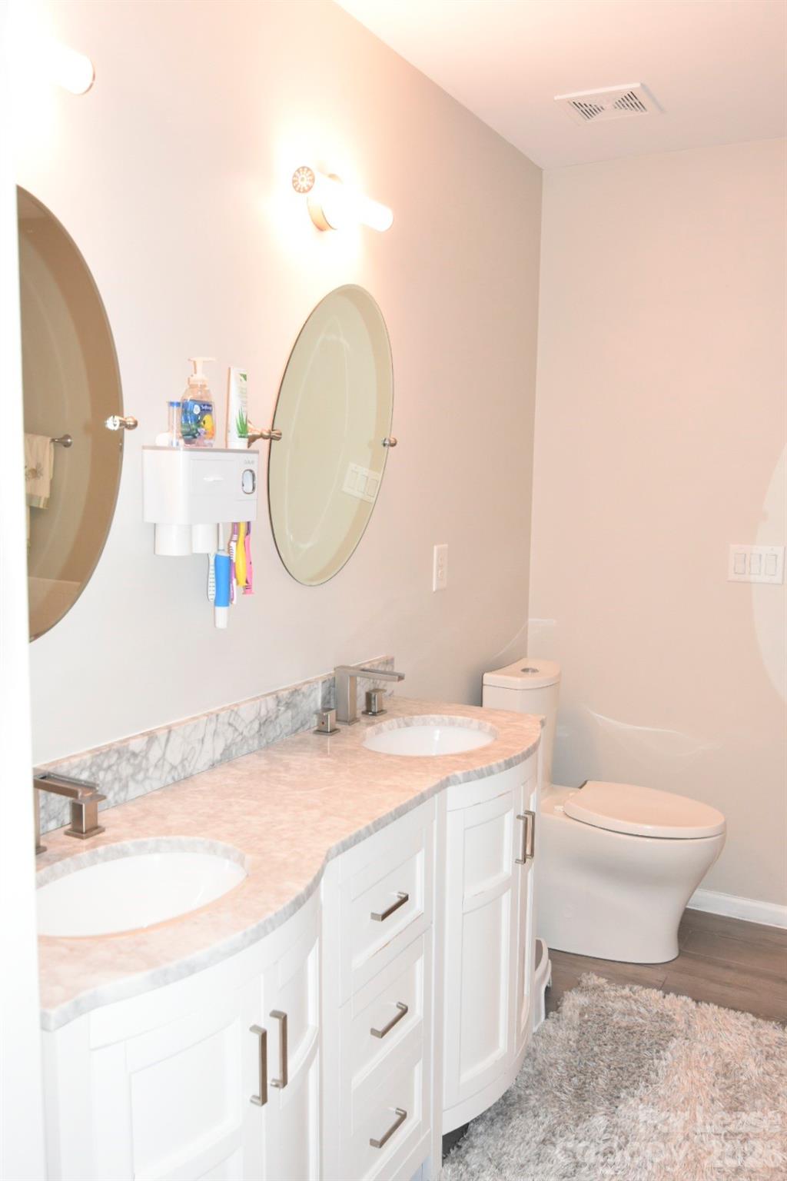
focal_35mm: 30
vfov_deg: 61.9
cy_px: 590
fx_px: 984
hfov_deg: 43.6
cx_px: 394
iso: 1000
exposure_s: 1/60.2
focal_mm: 20
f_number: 5
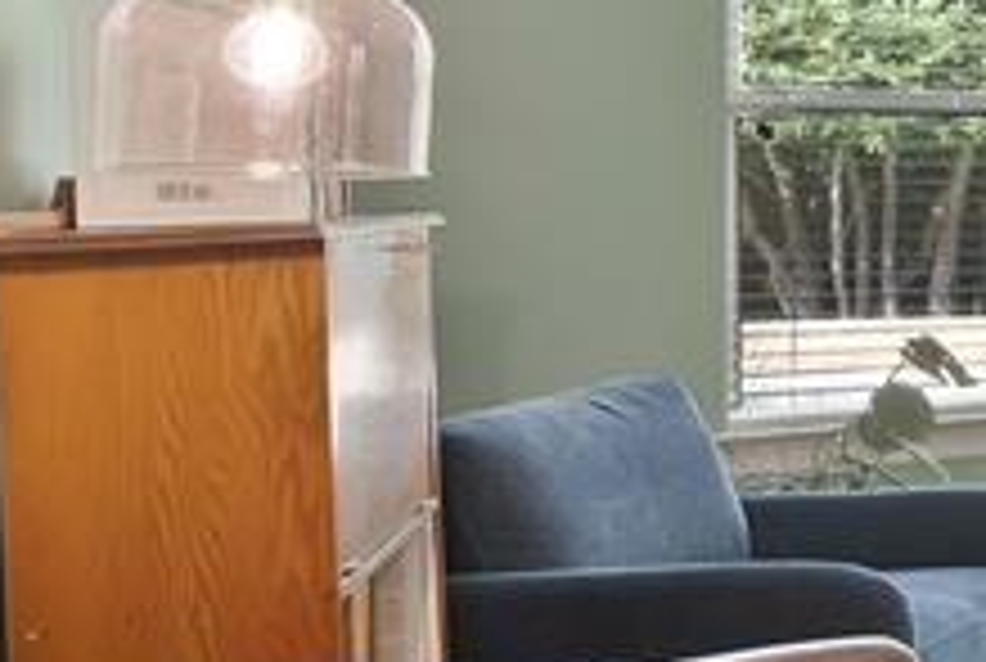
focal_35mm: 56
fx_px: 1537
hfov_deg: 16.3
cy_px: 162
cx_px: 2247
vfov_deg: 24.0
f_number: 9
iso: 640
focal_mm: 12
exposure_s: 1/2.5
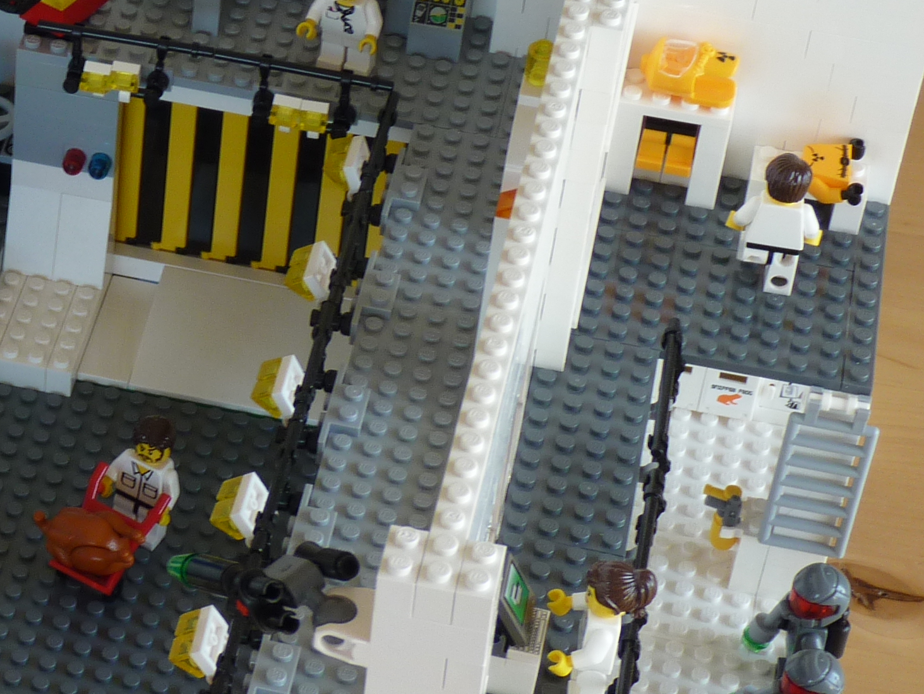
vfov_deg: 12.0
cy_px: 283
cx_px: -35
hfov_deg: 15.7
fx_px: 3284
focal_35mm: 123
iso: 80
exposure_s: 1/30
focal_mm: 8
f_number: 3.2
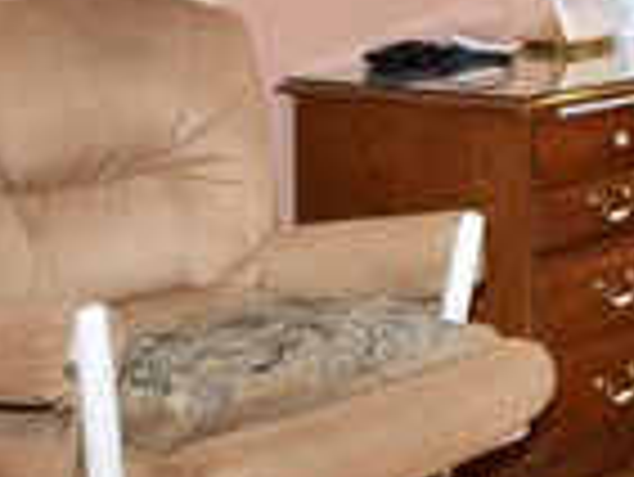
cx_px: 962
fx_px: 1561
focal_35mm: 85
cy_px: -83
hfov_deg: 19.8
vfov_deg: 16.7
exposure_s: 1/60
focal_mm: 13
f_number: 6.3
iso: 500
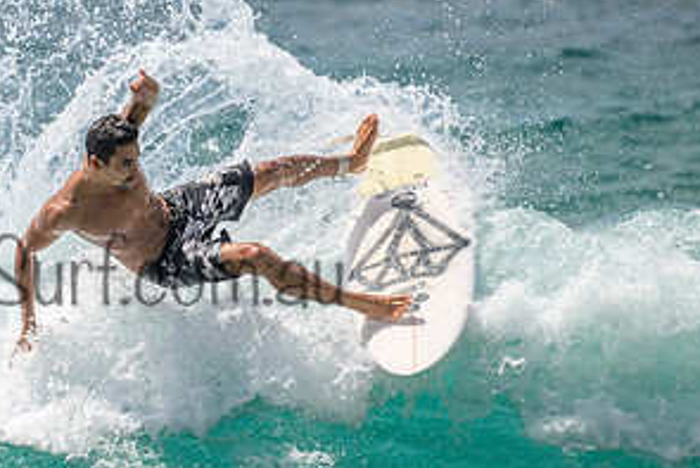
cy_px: 251
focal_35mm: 1299
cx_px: 93
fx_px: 25270
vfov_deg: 1.1
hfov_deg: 1.6
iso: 560
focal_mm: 660
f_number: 11
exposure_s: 1/2000
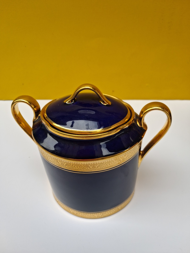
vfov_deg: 65.3
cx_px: 95
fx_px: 198
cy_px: 126
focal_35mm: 27
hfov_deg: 51.4
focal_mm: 4
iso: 20
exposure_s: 1/158
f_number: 1.8
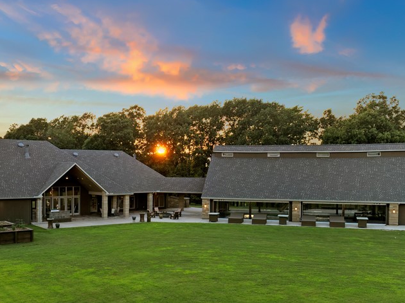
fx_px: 456
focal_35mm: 39
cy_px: 190
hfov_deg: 47.5
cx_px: 154
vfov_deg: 36.5
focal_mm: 12.29
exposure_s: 1/200
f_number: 2.8
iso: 190
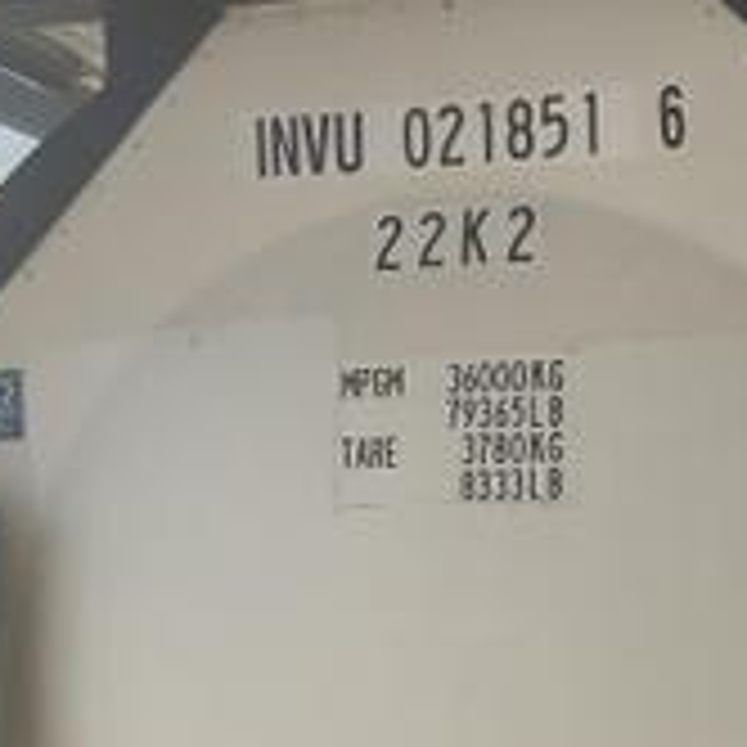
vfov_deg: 23.9
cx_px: 497
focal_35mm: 71
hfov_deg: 24.2
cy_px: 603
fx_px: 1733
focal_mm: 3
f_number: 1.8
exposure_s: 1/1786
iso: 25
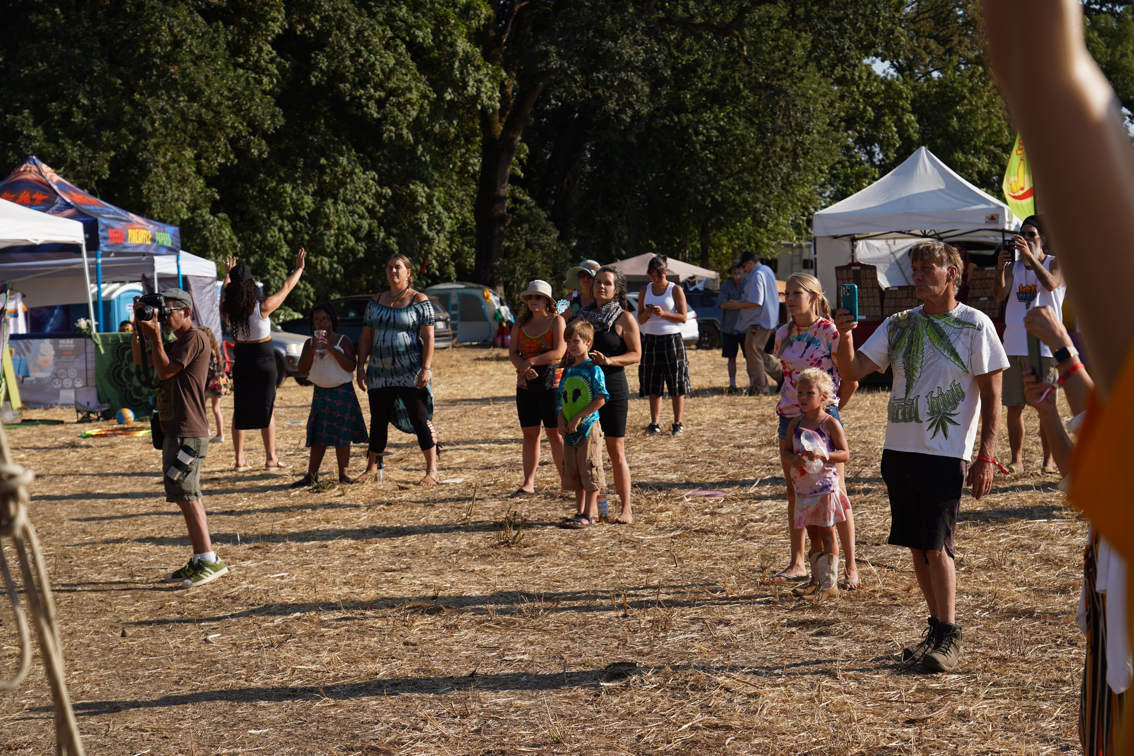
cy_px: 378
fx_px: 2362
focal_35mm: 75
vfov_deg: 18.2
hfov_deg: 27.0
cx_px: 567
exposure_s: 1/400
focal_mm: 75
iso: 100
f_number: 6.3
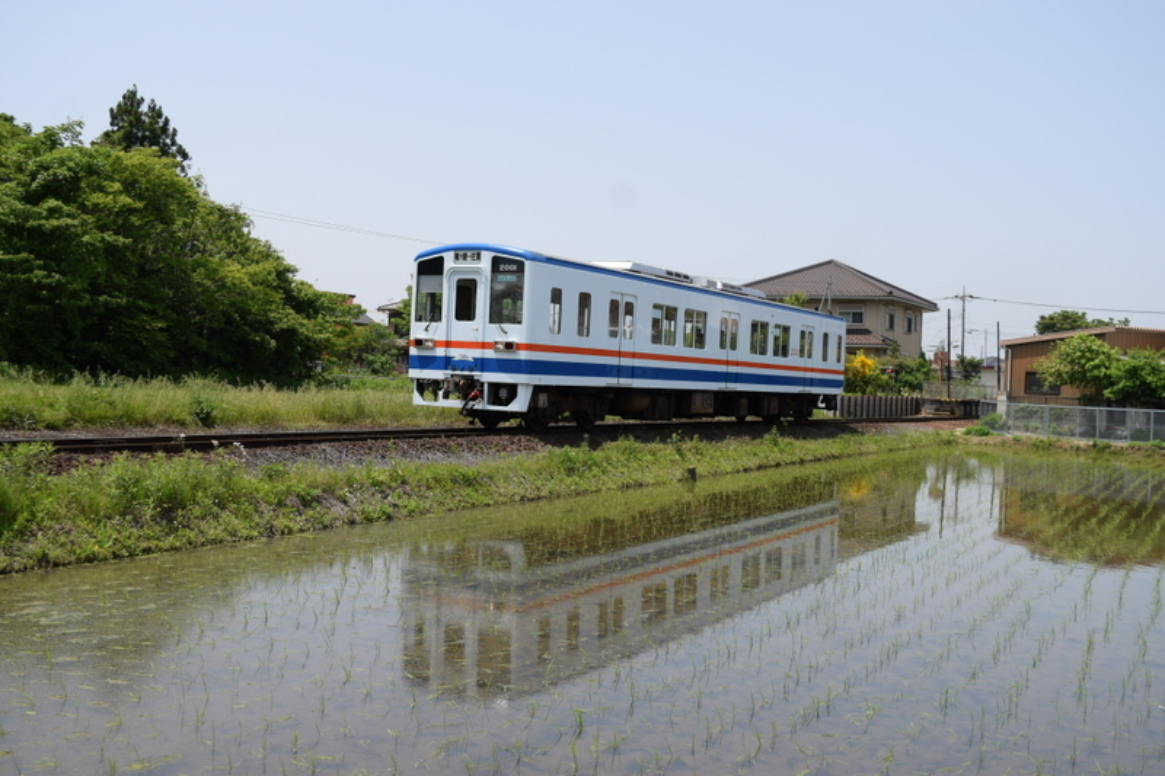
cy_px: 388
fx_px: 1213
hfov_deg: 51.3
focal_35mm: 38
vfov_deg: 35.5
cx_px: 582
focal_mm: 25
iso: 100
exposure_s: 1/500
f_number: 5.6
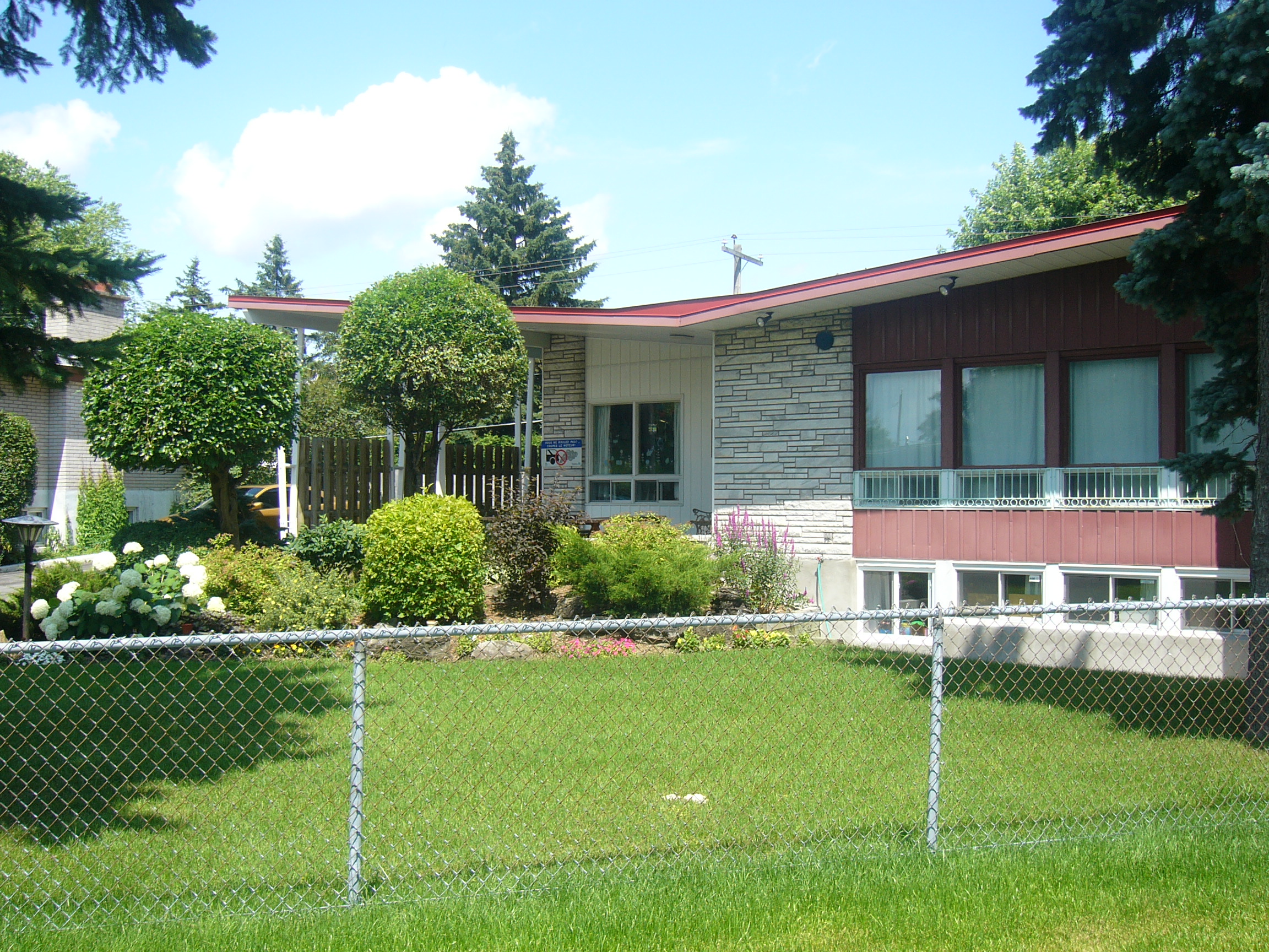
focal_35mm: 35
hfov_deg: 52.6
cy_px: 476
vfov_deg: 40.7
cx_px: 634
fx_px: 1283
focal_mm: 5.8
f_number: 8
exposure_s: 1/60
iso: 50
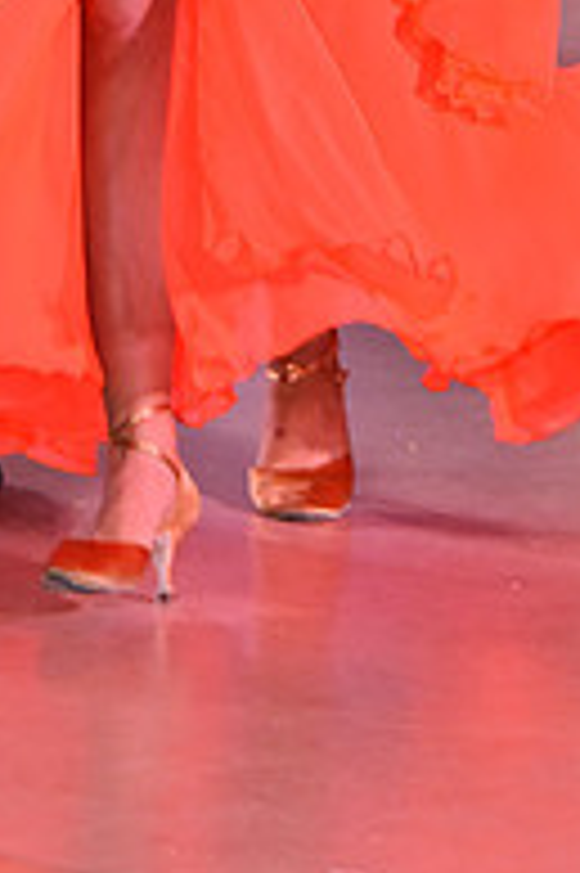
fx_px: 10506
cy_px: -396
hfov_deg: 3.2
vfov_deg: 4.7
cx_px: 214
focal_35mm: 434
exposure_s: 1/320
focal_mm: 145
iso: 2500
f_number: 6.3
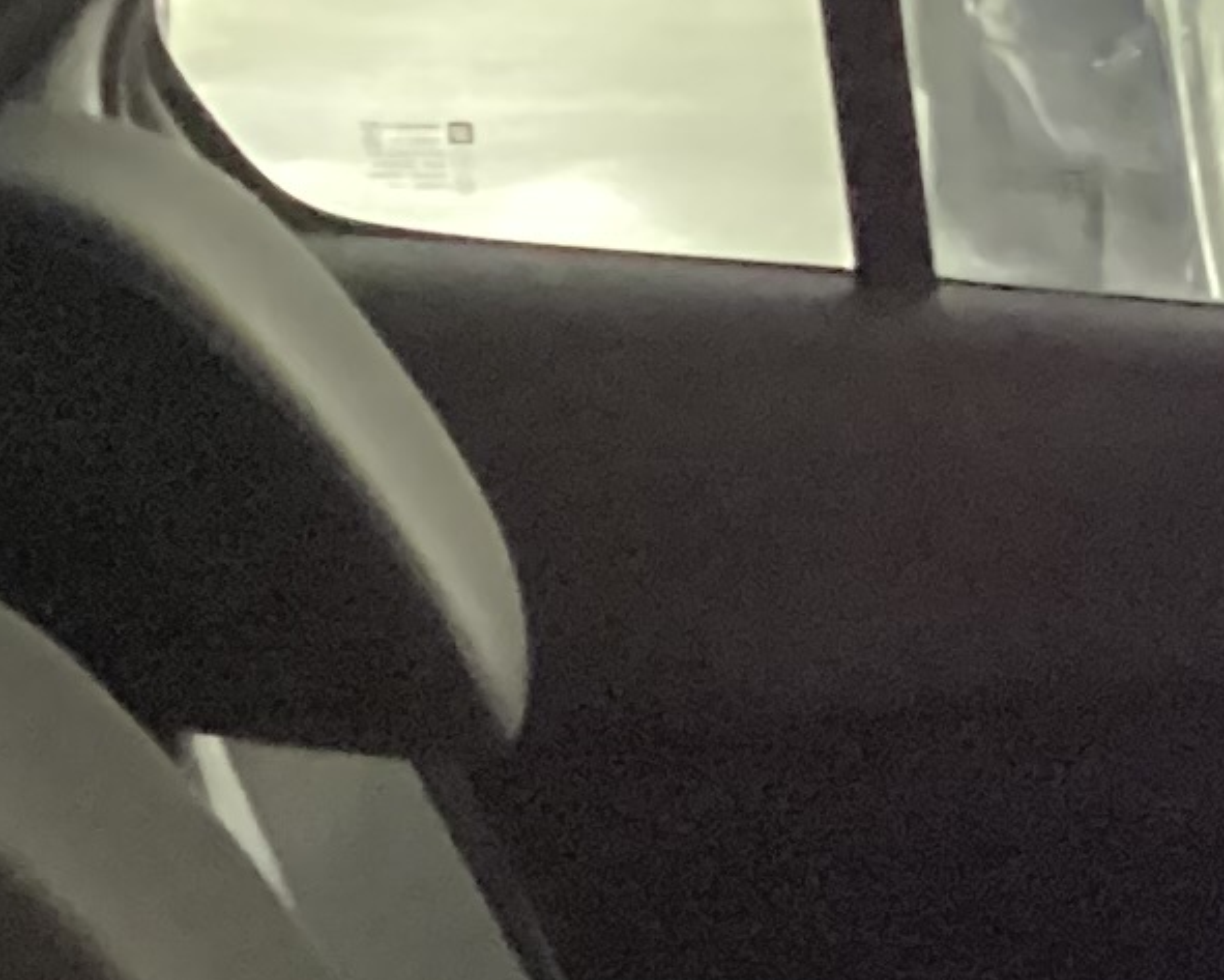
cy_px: 1856
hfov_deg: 10.7
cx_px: 2344
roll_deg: -2.3
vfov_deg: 8.8
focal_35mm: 167
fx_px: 6051
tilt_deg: -25.1
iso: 800
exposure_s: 1/17
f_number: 2.4
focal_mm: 3.3
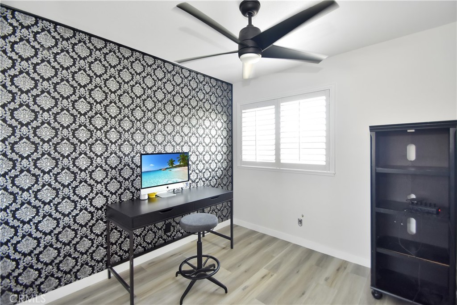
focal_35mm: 15
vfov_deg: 77.3
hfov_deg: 100.4
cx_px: 228
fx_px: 190
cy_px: 152
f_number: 4
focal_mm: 10
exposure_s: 1/60
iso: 640
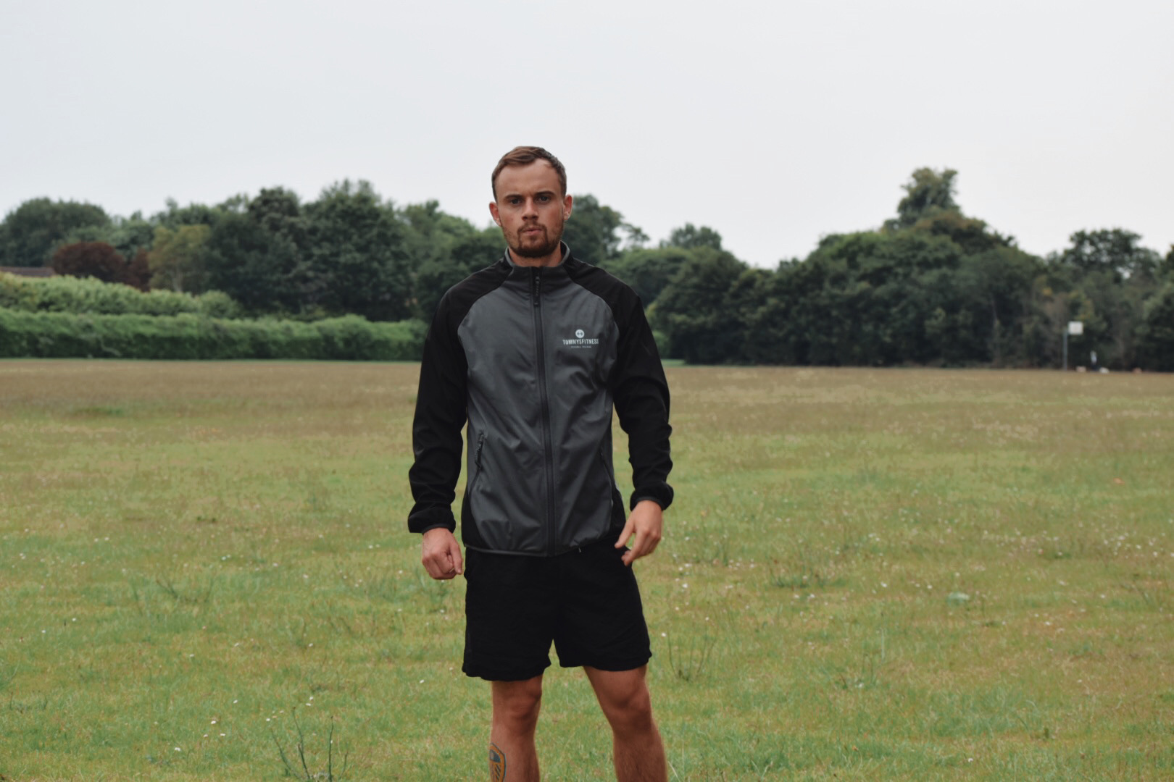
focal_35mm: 82
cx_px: 587
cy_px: 391
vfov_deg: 16.6
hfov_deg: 24.6
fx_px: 2690
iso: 100
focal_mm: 55
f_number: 5.6
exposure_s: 1/125
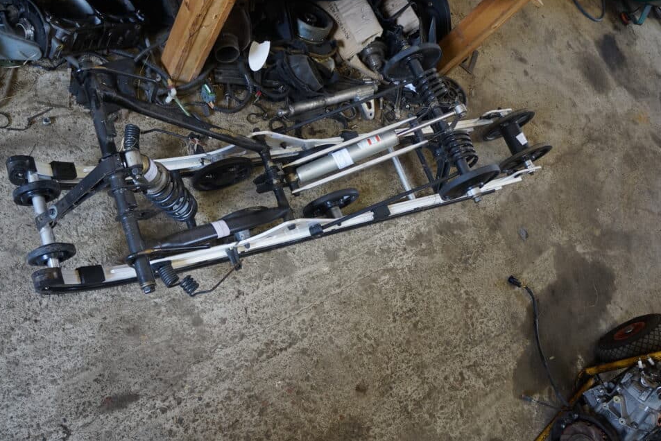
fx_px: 533
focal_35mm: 29
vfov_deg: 45.0
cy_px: 205
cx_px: 350
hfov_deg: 63.6
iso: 500
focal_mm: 18
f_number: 3.5
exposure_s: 1/60
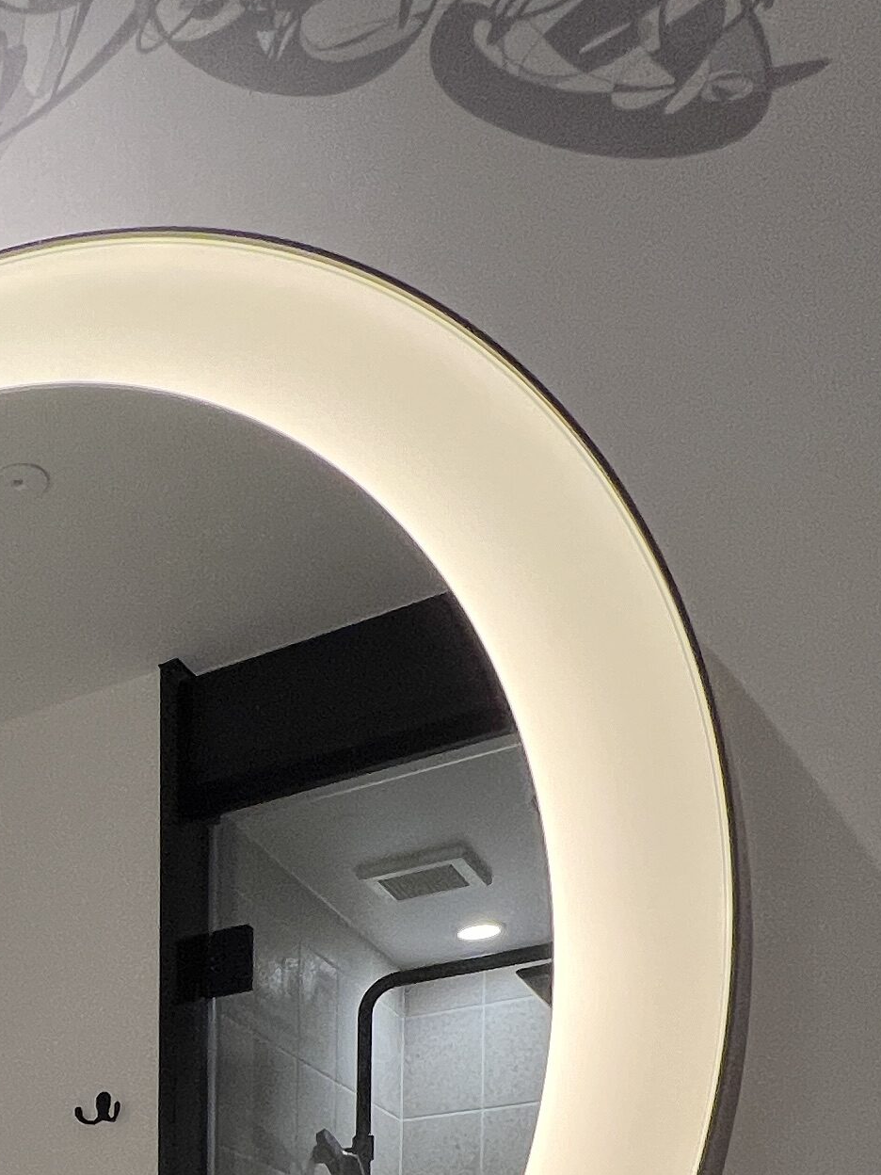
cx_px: -274
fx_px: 1425
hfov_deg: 28.1
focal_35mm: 42
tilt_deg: -2.2
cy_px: 1530
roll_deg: +1.0
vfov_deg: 33.0
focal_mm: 1.57
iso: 80
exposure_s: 1/99
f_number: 1.8
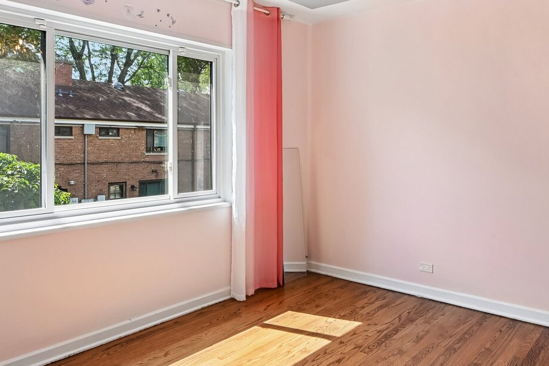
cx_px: 335
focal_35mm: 28
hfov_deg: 64.7
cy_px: 160
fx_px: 427
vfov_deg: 46.3
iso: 400
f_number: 13
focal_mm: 16
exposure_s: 1/60
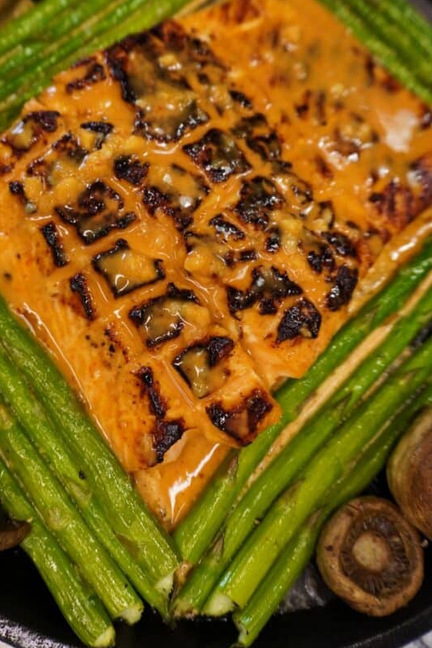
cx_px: 159
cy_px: 243
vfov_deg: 59.5
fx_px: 558
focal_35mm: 31
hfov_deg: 42.0
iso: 1250
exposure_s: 1/160
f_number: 4
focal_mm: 16
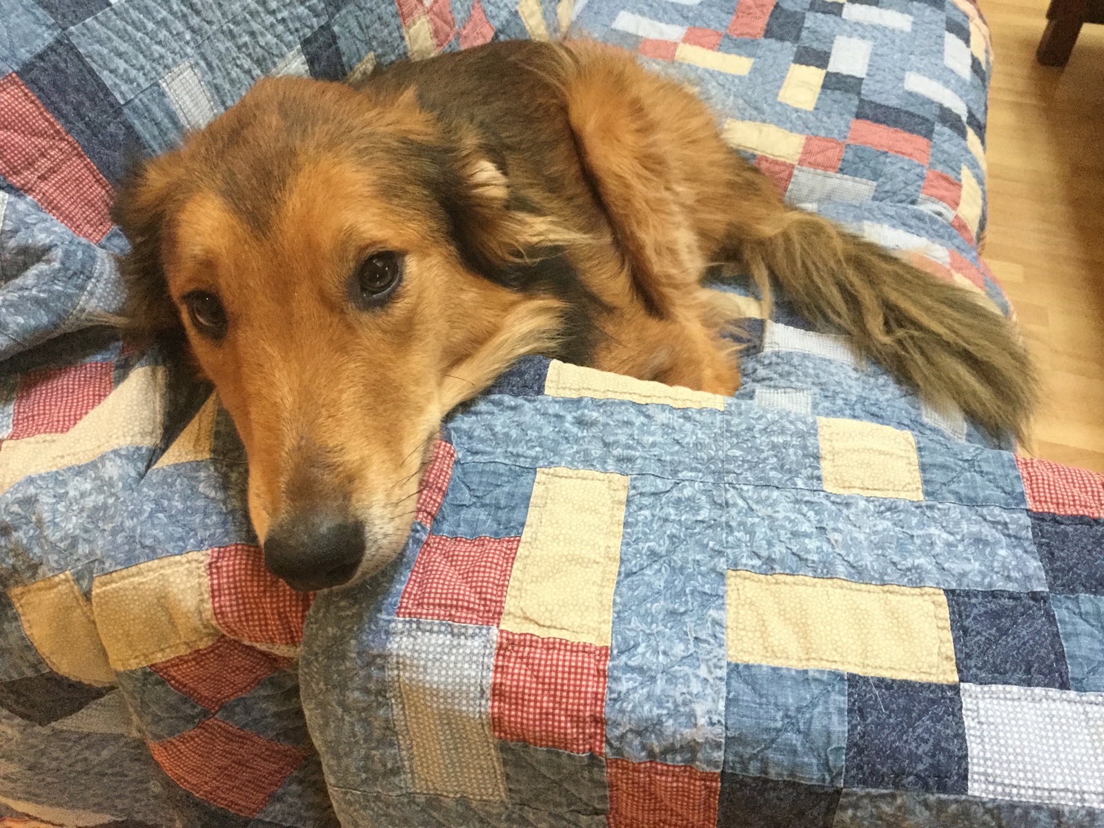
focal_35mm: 31
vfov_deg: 45.4
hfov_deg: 58.4
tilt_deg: -47.7
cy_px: 414
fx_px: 989
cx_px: 552
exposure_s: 1/20
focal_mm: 3.3
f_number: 2.4
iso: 200
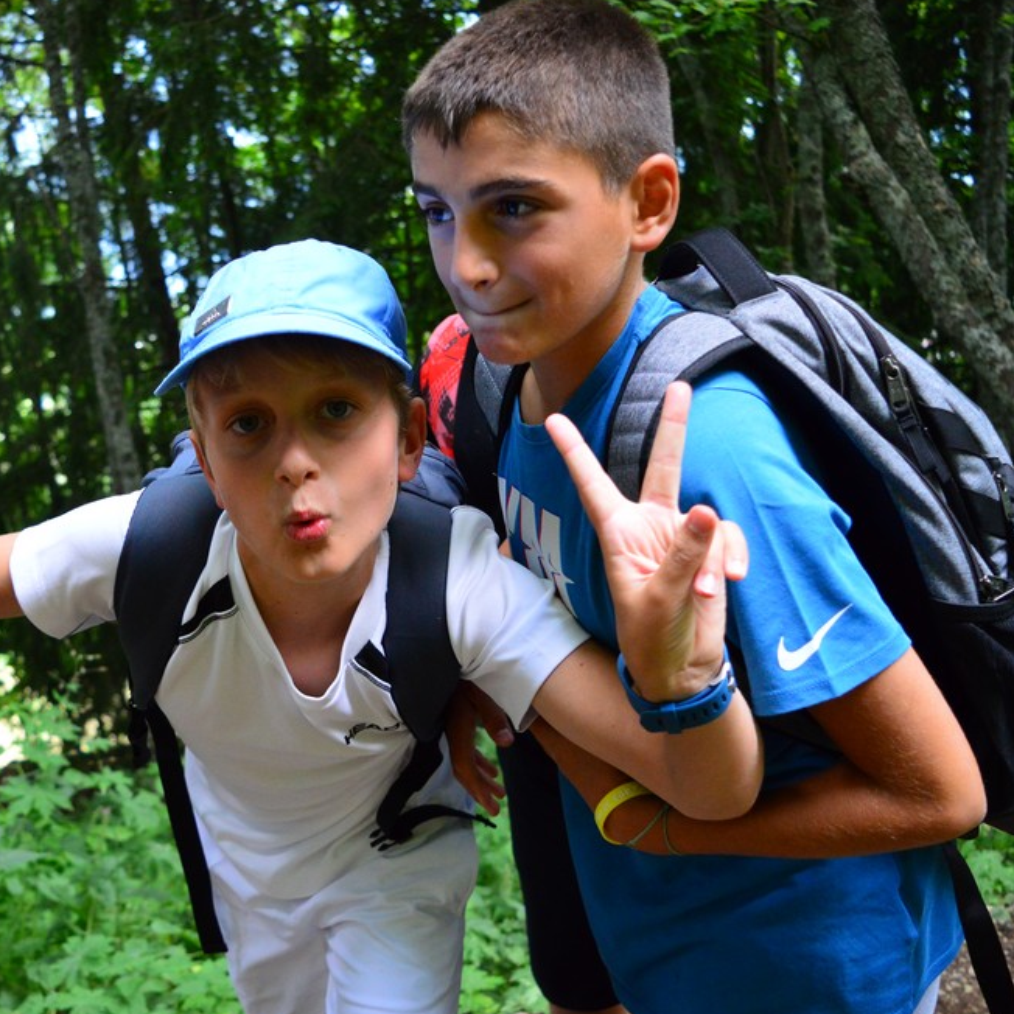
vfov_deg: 41.9
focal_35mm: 40
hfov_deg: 41.5
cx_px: 370
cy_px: 522
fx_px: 1326
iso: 1600
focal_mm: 20
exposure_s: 1/500
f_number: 3.8
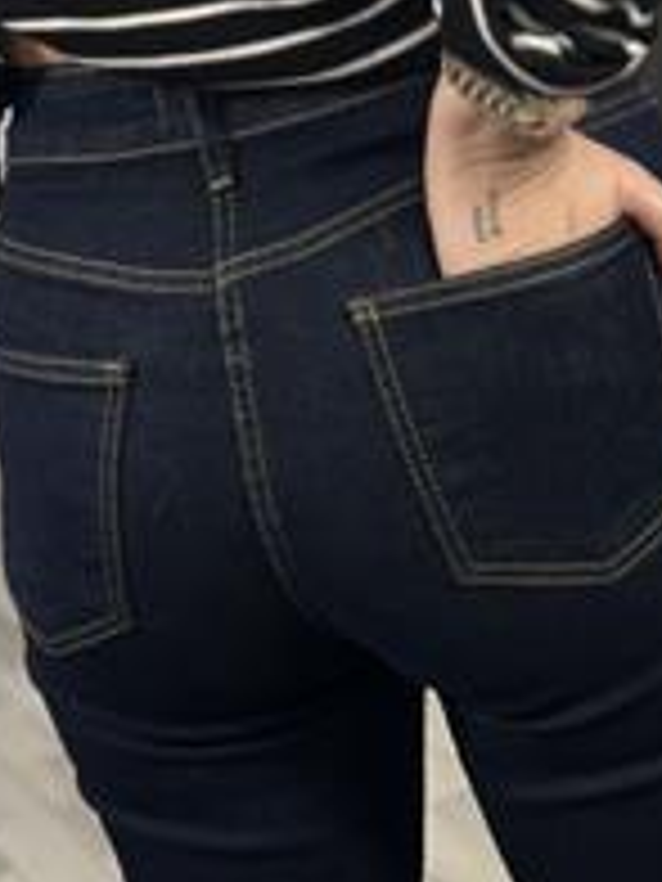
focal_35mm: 101
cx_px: 419
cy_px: 560
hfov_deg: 14.6
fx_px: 2575
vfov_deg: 19.4
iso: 100
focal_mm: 6.86
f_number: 1.78
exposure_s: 1/100
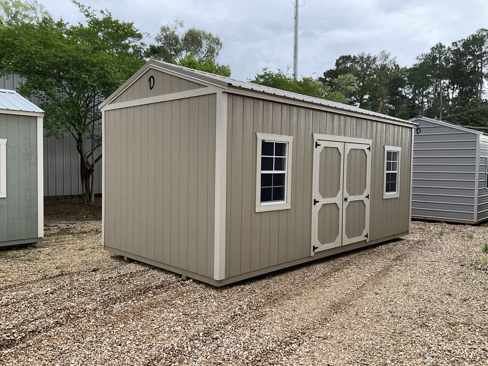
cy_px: 183
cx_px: 244
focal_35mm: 29
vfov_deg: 48.2
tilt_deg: -2.4
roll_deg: +0.0
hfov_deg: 61.7
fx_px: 409
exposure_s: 1/122
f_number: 1.8
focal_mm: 3
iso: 50
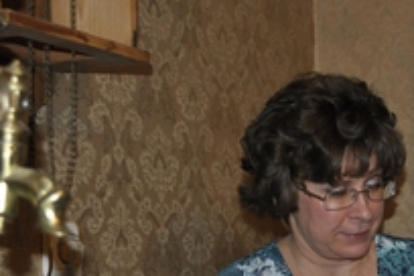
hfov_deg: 22.9
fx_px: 989
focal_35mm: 86
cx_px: 392
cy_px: 238
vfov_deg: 15.7
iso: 800
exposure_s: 1/60
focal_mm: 26
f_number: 4.2
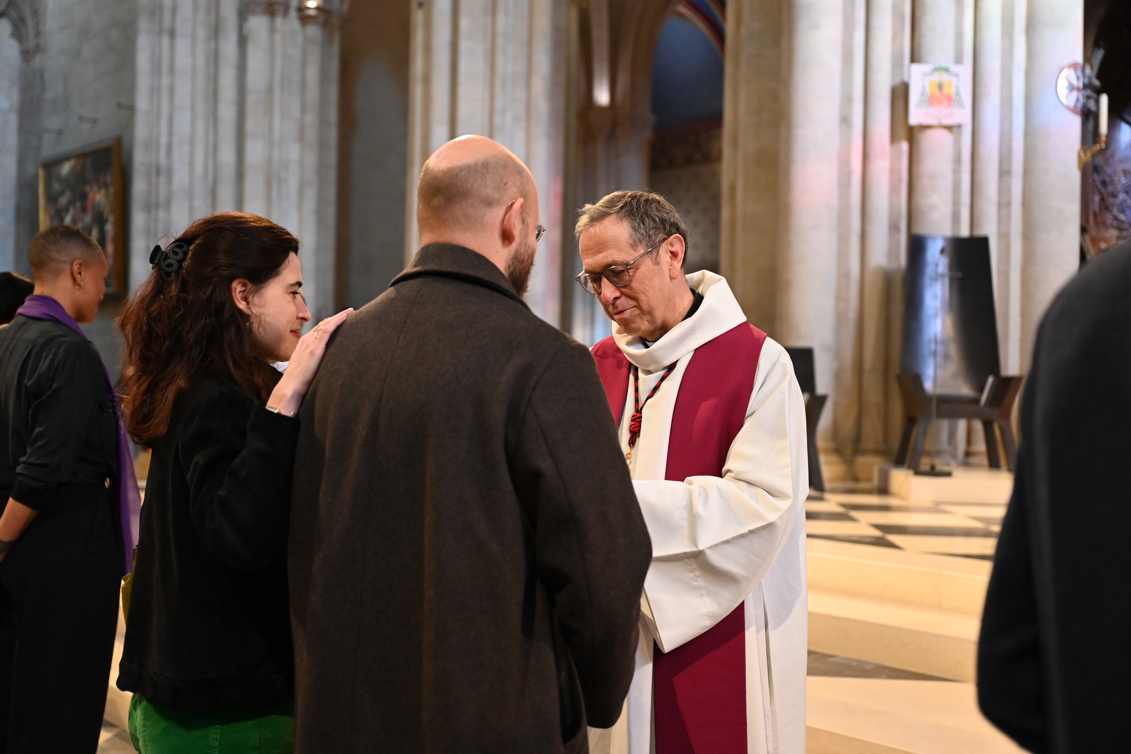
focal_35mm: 41
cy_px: 377
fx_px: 1288
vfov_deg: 32.6
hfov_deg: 47.4
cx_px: 566
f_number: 2.8
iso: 2200
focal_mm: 41
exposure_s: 1/125
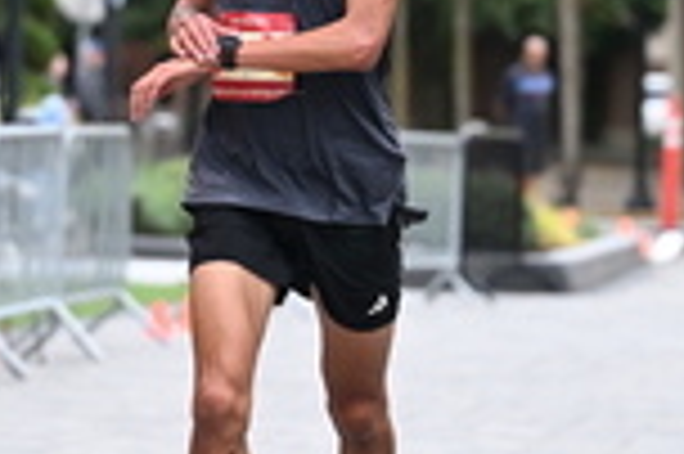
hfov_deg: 5.9
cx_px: 241
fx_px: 6586
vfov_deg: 3.9
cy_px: -22
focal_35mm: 347
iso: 1250
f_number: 2.8
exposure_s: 1/640
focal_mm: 96
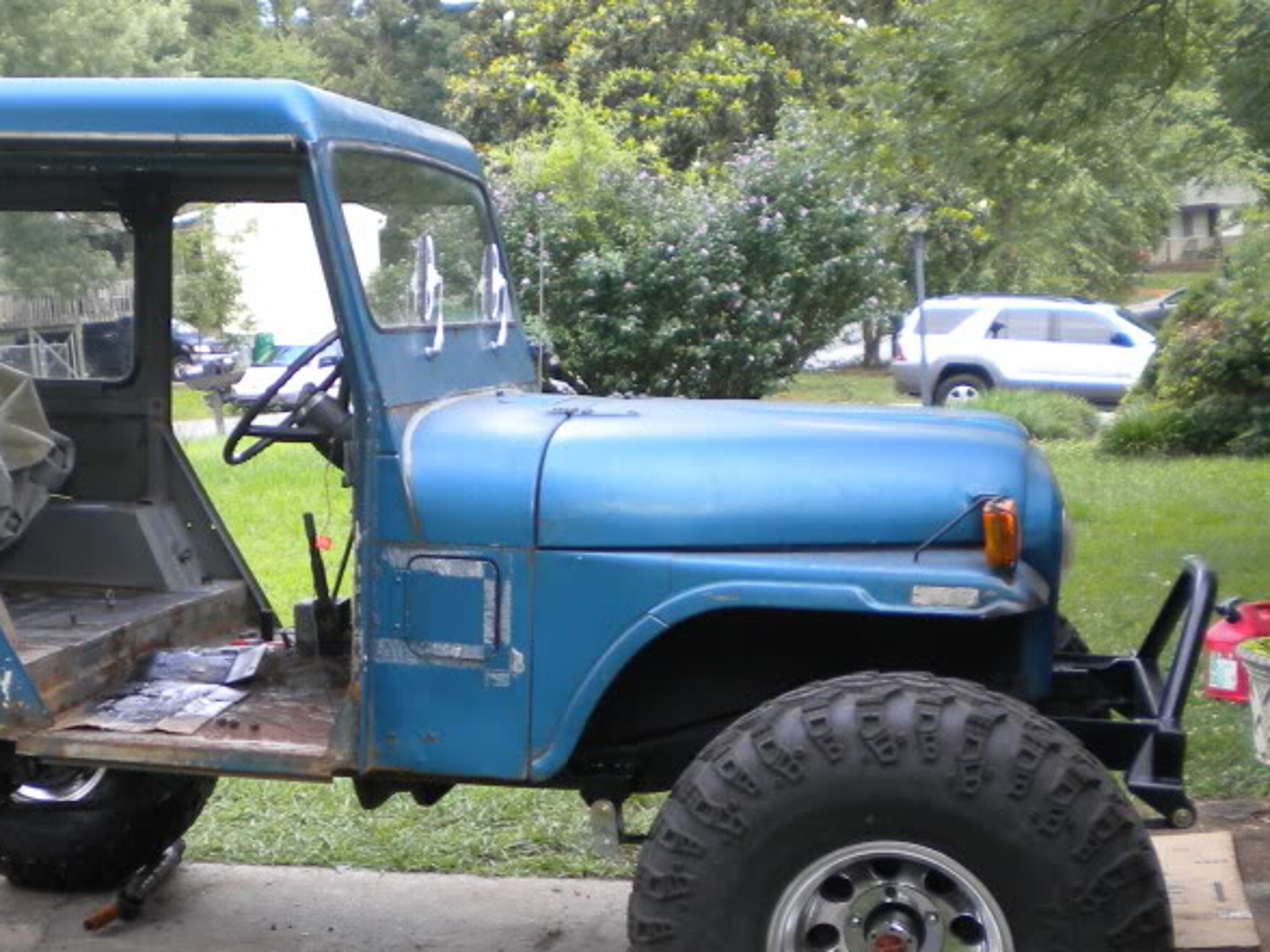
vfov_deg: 23.9
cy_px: 656
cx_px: 395
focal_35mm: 61
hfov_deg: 31.4
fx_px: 2238
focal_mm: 6.3
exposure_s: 1/56
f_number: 3.1
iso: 99
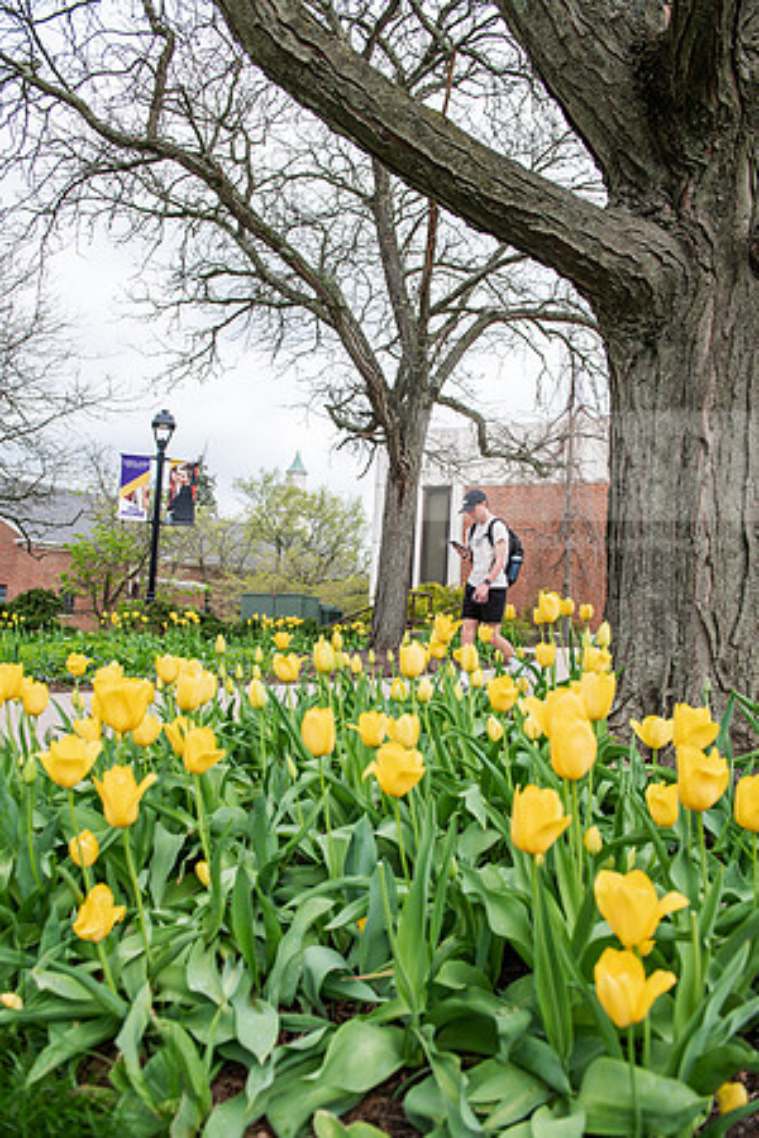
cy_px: 569
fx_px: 917
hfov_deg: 45.0
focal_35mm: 29
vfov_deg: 63.7
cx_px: 380
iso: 100
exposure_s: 1/250
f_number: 5
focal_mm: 29
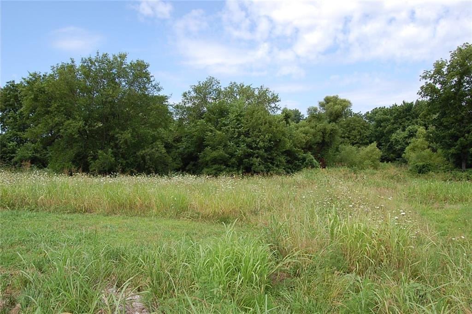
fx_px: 354
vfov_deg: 47.8
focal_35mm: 27
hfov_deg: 67.4
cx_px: 236
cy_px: 157
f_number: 8
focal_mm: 18
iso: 200
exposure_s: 1/250
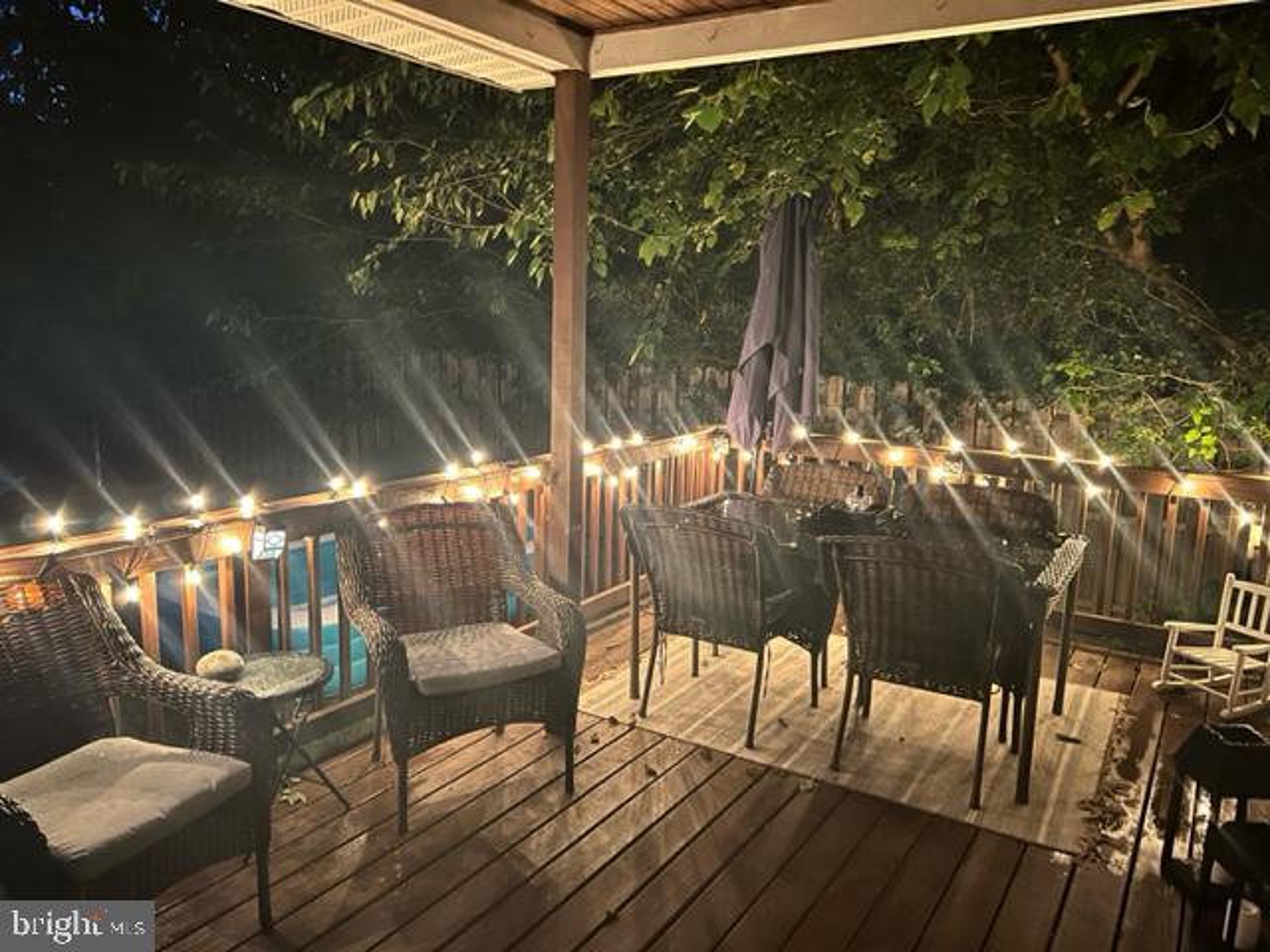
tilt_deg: -10.5
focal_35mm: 26
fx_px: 954
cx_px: 635
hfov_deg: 67.3
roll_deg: -1.6
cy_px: 476
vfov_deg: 53.1
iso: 640
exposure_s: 1/15
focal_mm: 5.7
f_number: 1.5
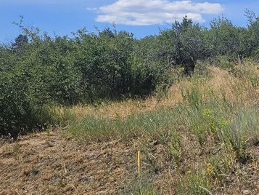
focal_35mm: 66
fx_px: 494
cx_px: 344
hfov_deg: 25.1
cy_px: 58
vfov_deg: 22.1
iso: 25
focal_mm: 5.4
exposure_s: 1/2969
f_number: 1.8
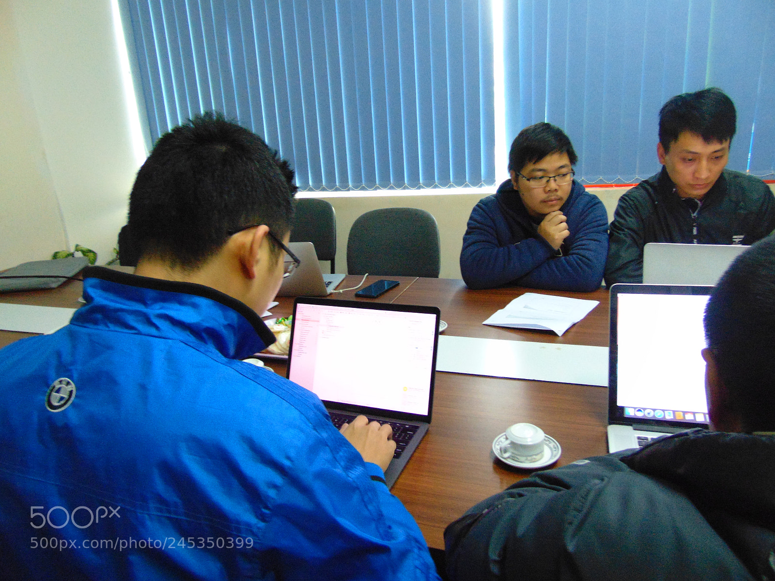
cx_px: 388
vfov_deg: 54.9
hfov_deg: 69.4
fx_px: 560
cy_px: 290
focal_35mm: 25
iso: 400
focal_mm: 4.5
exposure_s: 1/20
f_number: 3
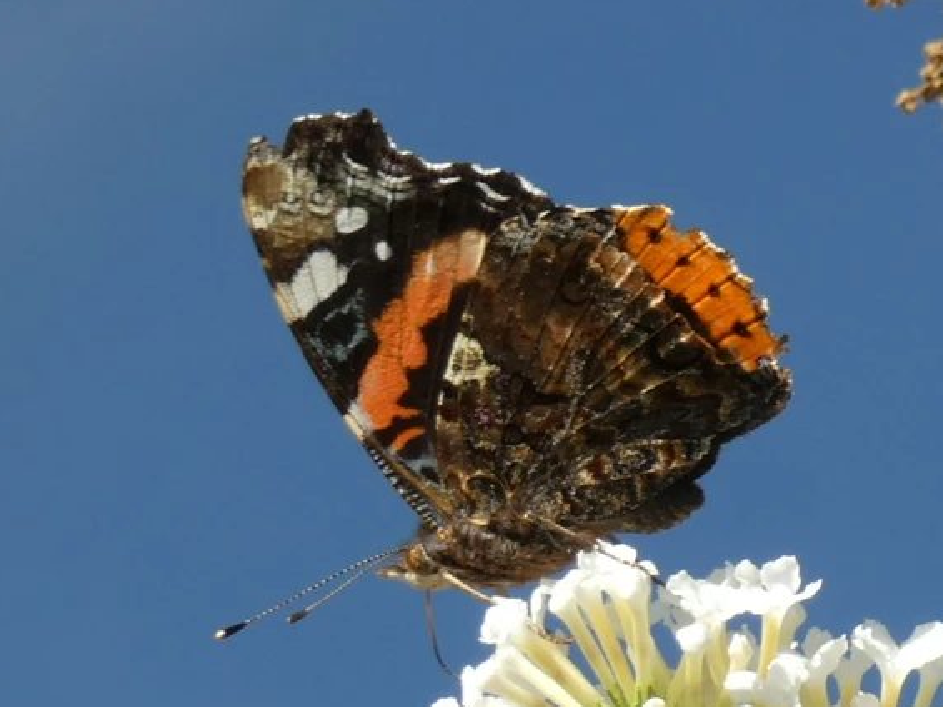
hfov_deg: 9.6
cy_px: 395
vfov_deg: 7.2
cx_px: 490
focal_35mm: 207
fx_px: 5637
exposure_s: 1/100
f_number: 5.5
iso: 80
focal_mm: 32.7
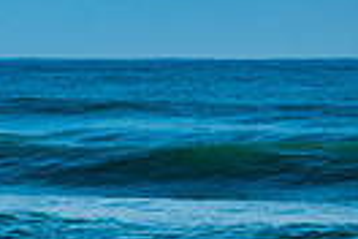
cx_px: -19
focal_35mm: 555
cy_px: 341
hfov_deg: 3.7
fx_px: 5519
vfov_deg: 2.5
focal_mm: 82
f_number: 8
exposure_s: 1/1000
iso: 200
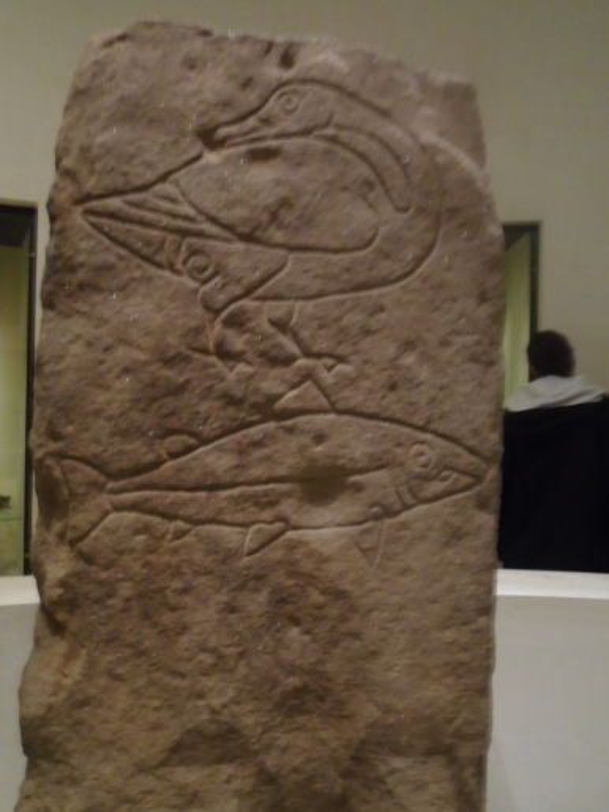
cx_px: 304
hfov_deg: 53.0
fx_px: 610
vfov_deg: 67.3
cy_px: 406
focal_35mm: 26
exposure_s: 1/4
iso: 400
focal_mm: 4.6
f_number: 3.2
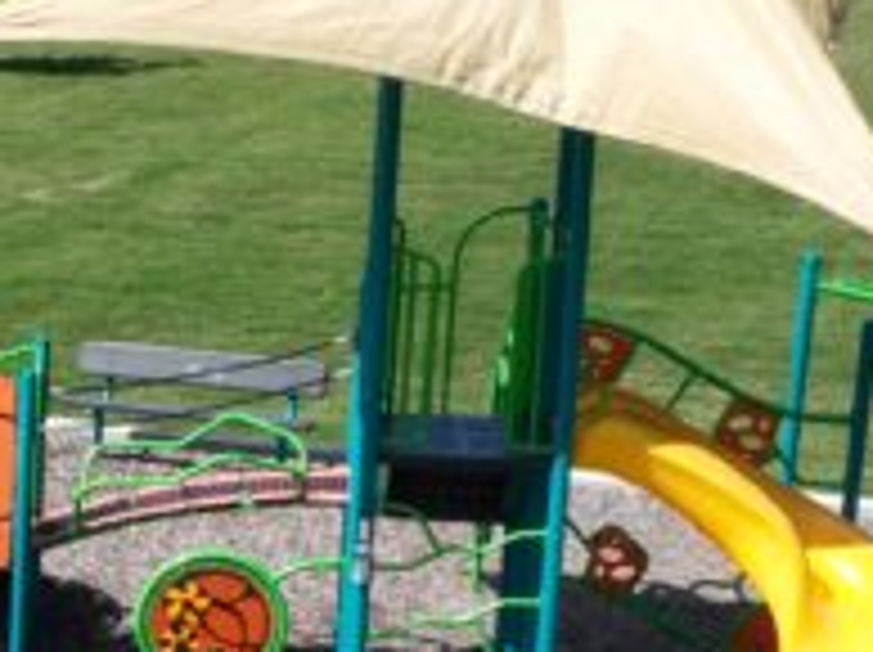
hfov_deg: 14.5
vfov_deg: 11.5
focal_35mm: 127
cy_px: 627
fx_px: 3199
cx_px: -432
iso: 100
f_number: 11
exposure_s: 1/120
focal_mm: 12.29
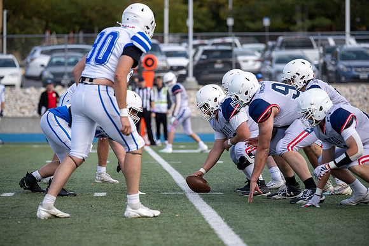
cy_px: 123
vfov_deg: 7.2
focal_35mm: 190
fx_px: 1948
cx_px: 184
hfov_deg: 10.8
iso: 200
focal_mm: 190
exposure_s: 1/1600
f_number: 4
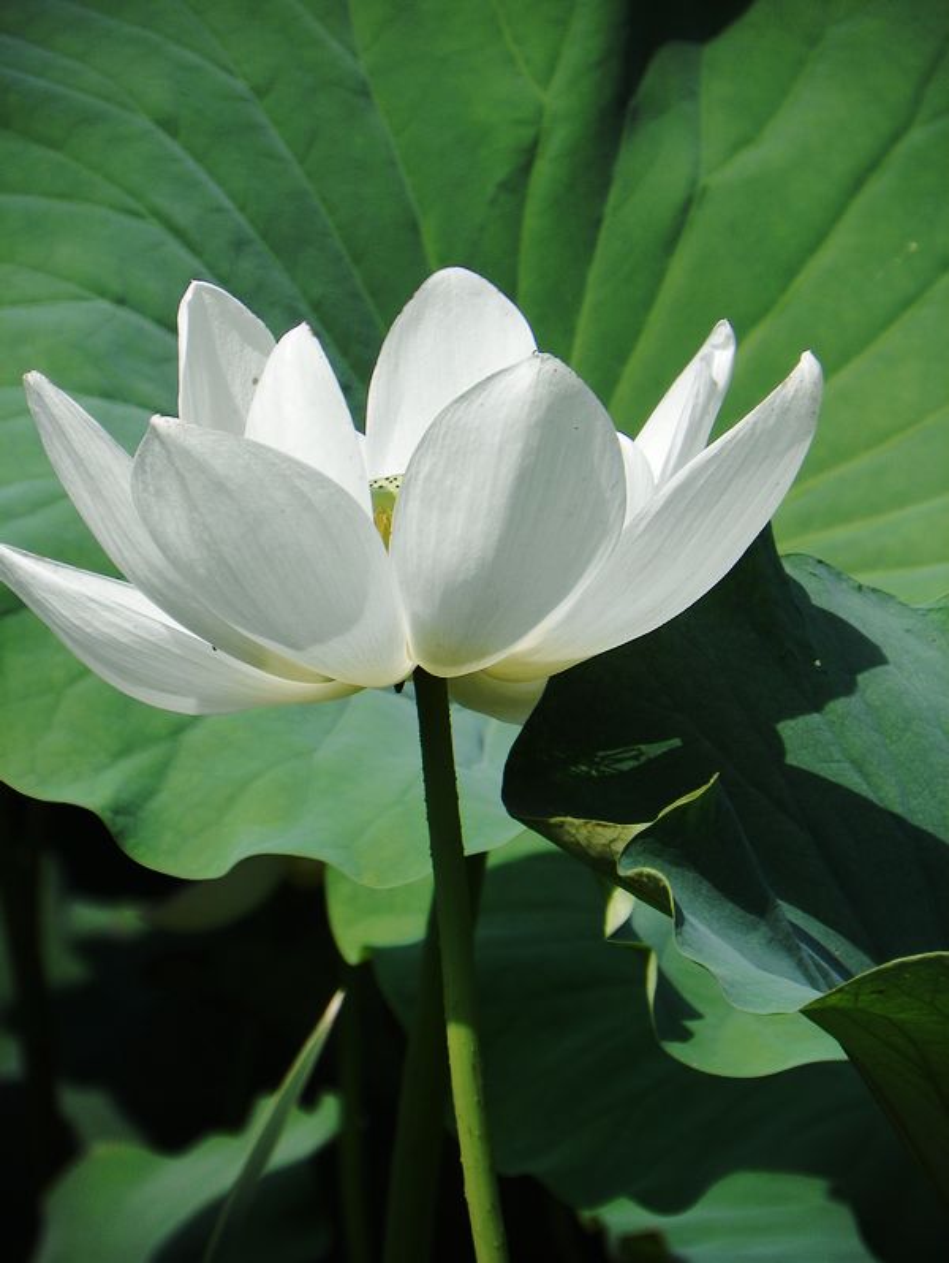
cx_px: 474
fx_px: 13759
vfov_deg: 5.3
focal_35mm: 377
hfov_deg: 4.0
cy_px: 632
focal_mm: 67.2
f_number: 5
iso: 64
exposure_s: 1/320
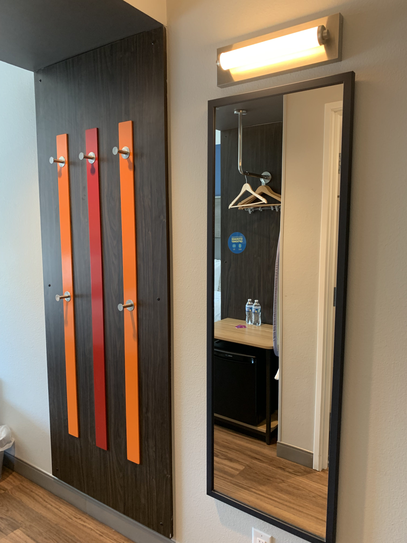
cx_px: 204
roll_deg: +0.1
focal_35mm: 26
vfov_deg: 67.3
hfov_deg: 53.1
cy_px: 272
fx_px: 408
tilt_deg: -4.4
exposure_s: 1/60
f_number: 1.8
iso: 200
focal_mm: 4.25
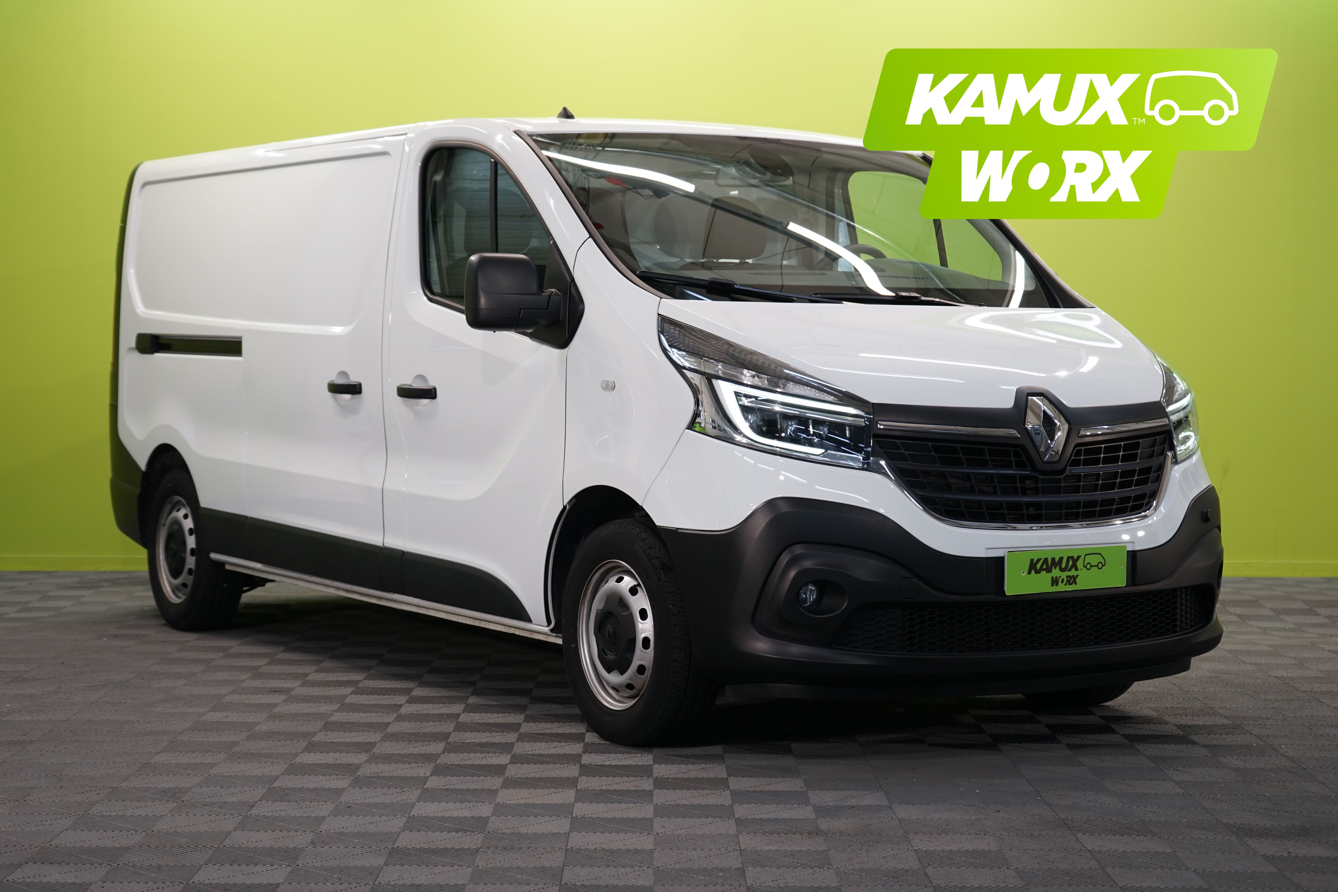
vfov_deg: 20.3
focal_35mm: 67
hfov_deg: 30.1
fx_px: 2490
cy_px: 446
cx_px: 669
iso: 400
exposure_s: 1/40
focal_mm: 67
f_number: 5.6
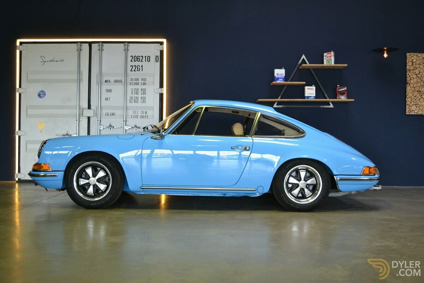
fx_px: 424
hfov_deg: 53.1
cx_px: 212
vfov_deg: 36.9
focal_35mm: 36
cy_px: 142
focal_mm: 24
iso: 400
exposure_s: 1/60
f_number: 4
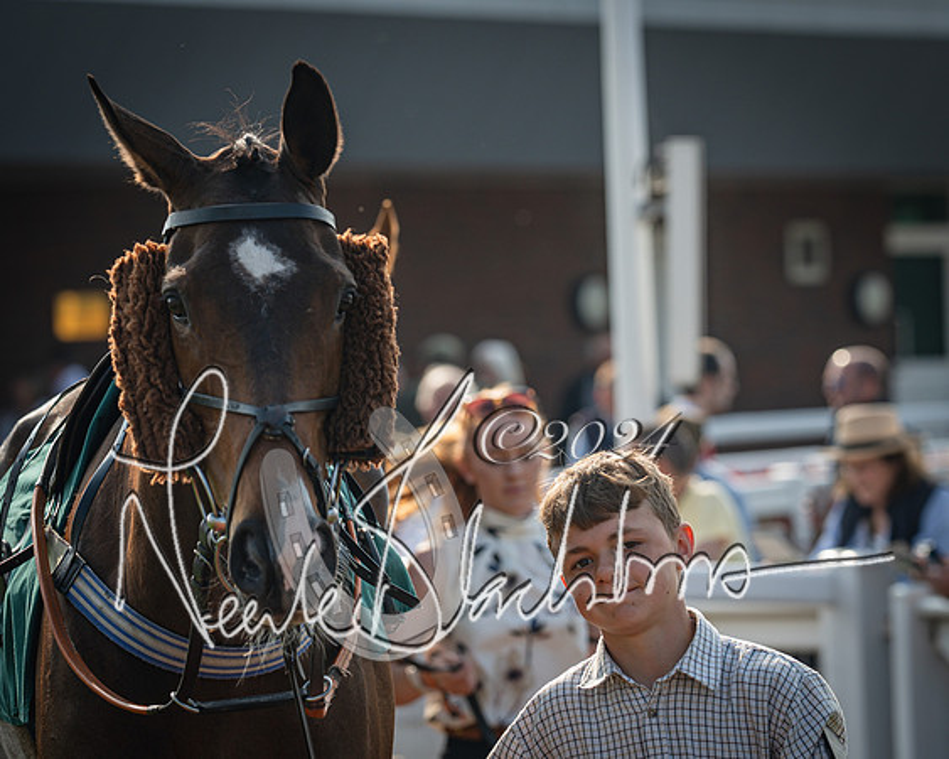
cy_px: 380
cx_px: 569
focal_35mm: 227
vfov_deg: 6.8
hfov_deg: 8.5
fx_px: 6387
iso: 80
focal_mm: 135
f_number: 4
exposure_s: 1/640
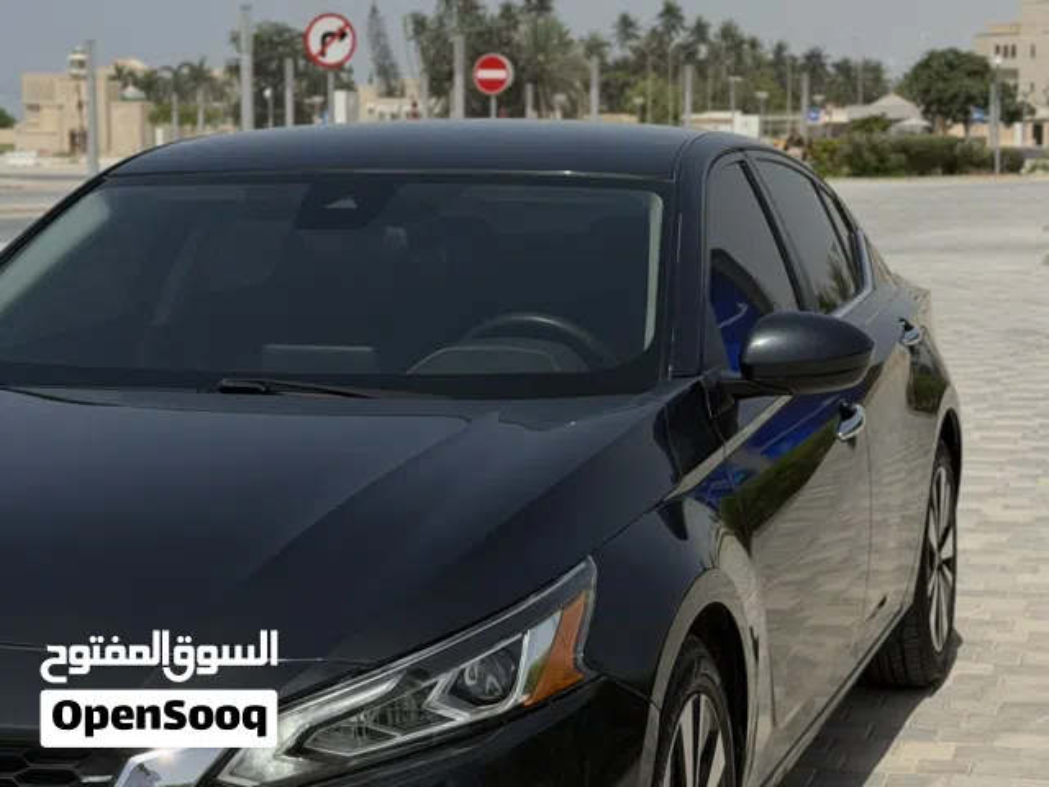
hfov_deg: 39.7
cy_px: 394
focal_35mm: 48
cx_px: 524
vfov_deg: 30.3
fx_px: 1455
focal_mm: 6.76
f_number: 1.78
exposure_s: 1/7143
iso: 64
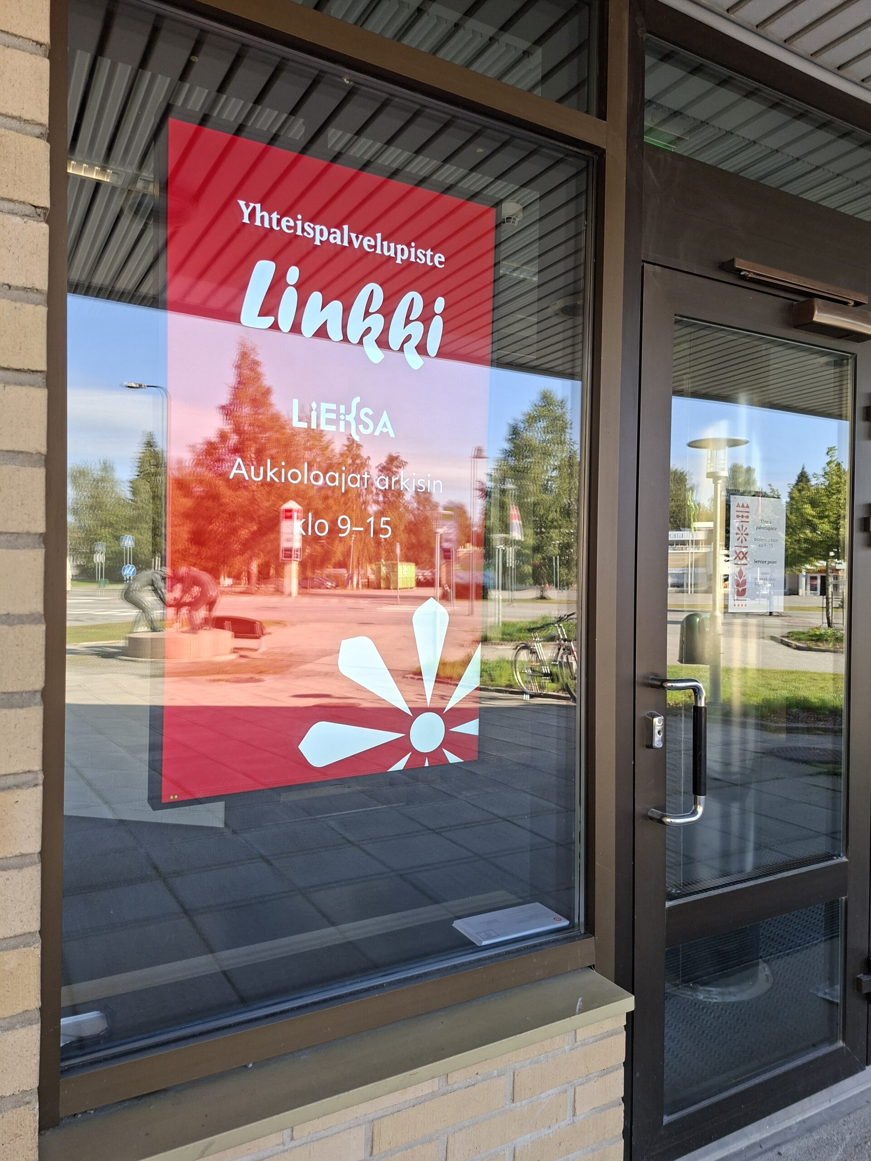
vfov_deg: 73.9
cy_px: 580
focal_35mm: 23
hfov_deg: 58.9
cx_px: 436
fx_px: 772
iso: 50
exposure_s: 1/290
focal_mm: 5.54
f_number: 1.8
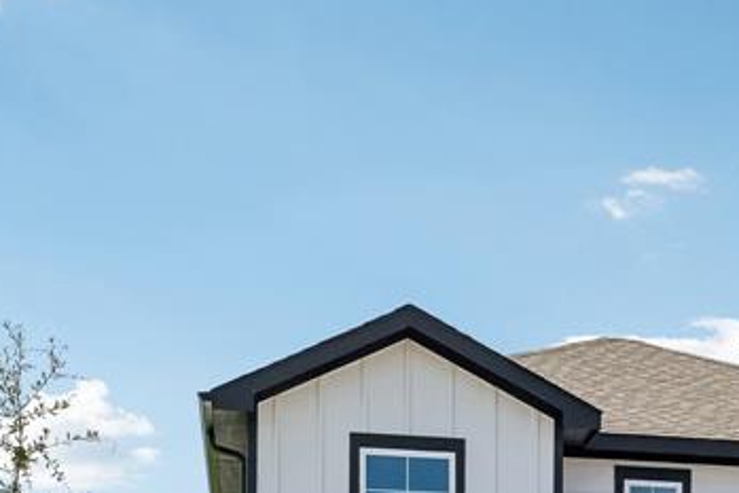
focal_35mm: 88
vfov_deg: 14.6
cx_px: 866
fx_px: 1807
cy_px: 705
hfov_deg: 21.6
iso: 400
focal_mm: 30
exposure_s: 1/2000
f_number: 8
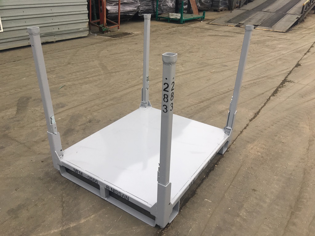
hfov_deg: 61.7
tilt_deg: -27.0
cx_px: 158
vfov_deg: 48.2
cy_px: 118
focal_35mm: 29
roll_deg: -3.0
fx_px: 264
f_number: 2.2
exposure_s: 1/100
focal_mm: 4.15
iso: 40
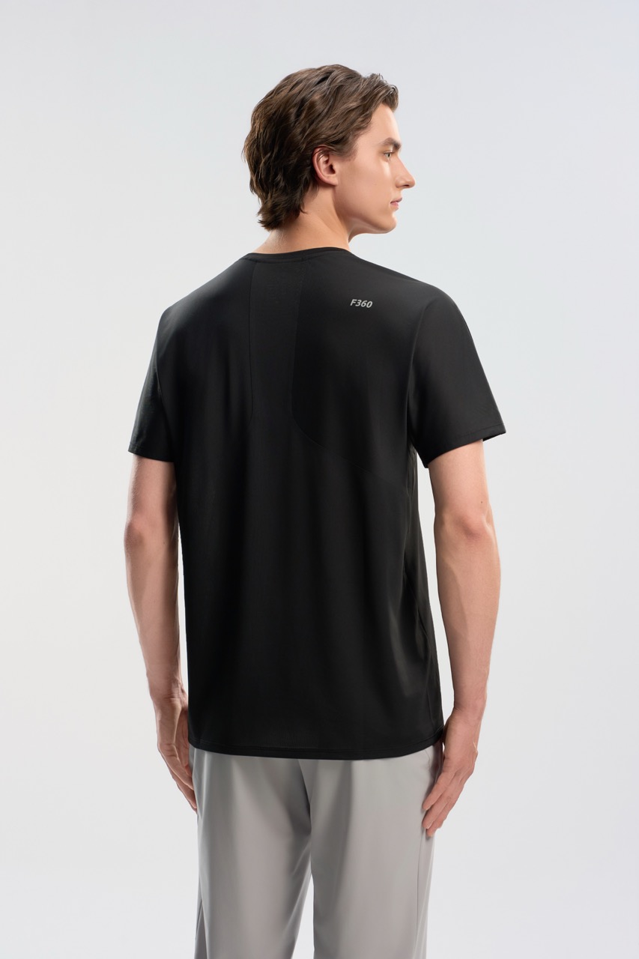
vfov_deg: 30.5
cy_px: 480
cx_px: 320
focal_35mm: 66
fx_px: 1758
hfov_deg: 20.6
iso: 250
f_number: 9
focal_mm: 66
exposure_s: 1/400
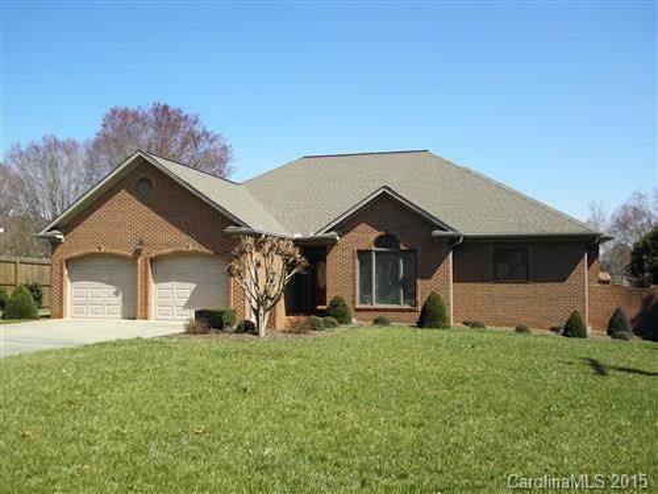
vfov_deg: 42.9
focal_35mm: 33
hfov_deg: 55.4
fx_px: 627
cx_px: 329
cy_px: 247
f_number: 7.2
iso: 100
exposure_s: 1/160
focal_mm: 5.9
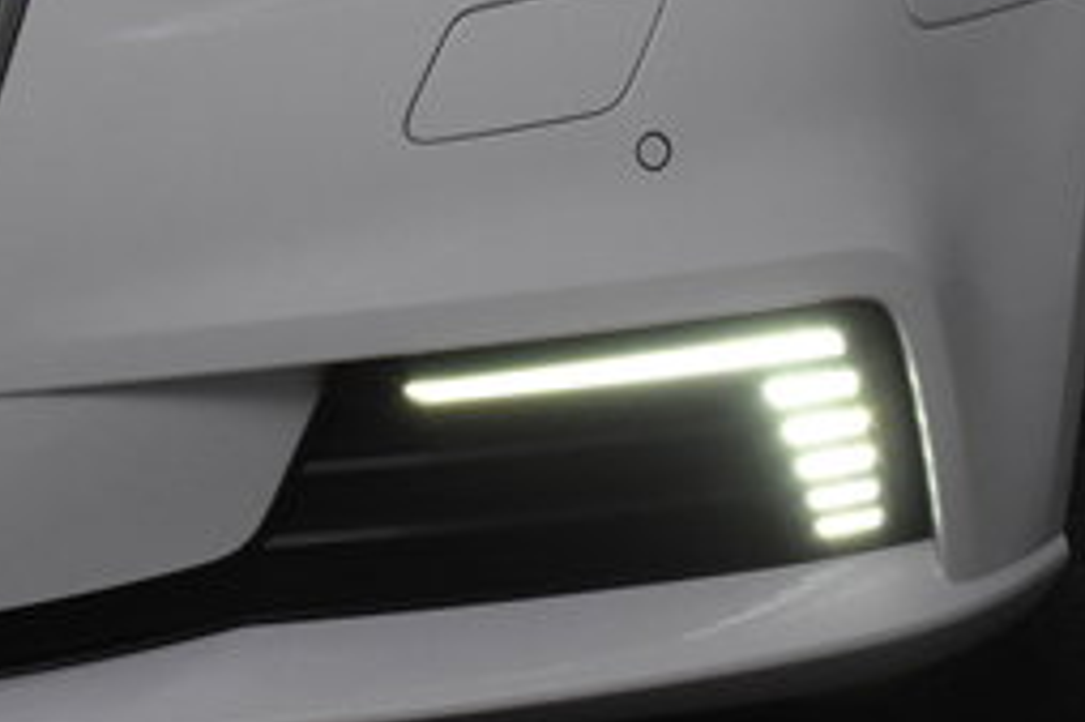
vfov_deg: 6.6
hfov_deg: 9.9
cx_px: -103
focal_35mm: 206
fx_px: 6204
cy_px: -169
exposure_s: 1/200
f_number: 7.1
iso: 1600
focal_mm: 34
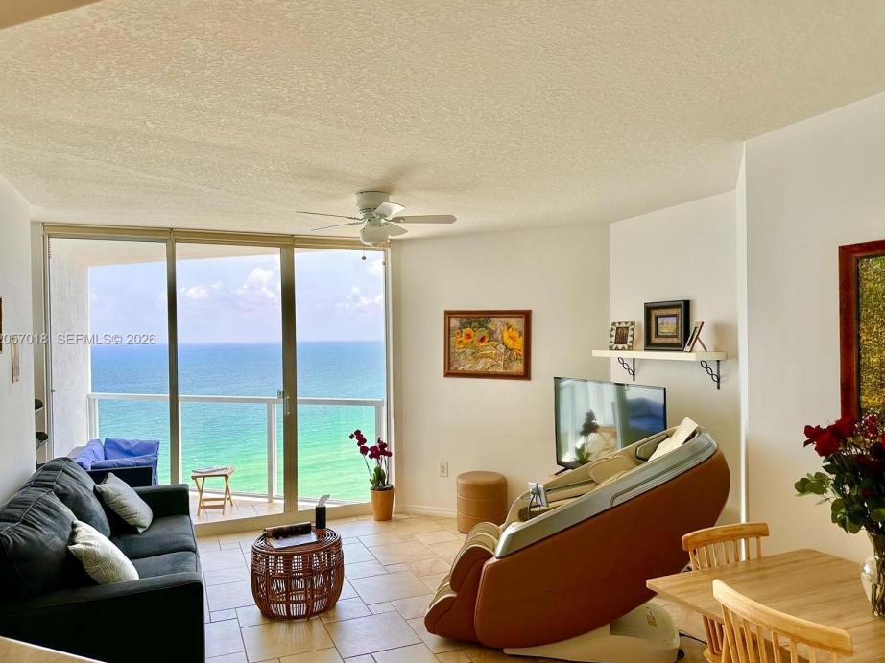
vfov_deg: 54.9
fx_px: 639
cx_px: 437
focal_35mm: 25
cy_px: 340
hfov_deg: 69.4
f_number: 1.78
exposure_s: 1/437
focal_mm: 6.86
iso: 80
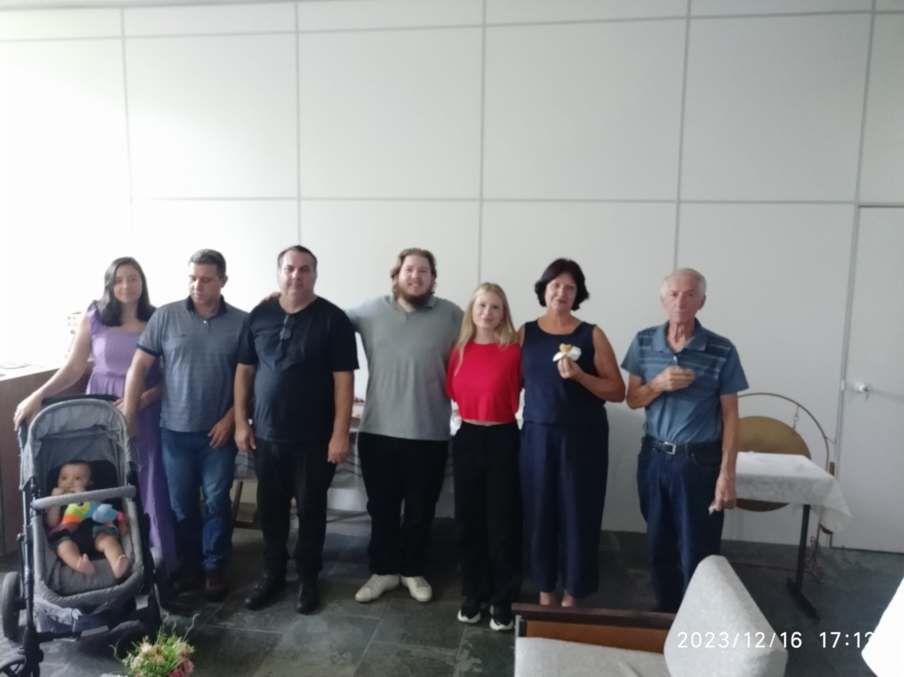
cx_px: 452
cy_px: 338
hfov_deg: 76.4
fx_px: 574
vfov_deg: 61.0
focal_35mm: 22
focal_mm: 3.86
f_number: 2.2
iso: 1405
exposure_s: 1/17
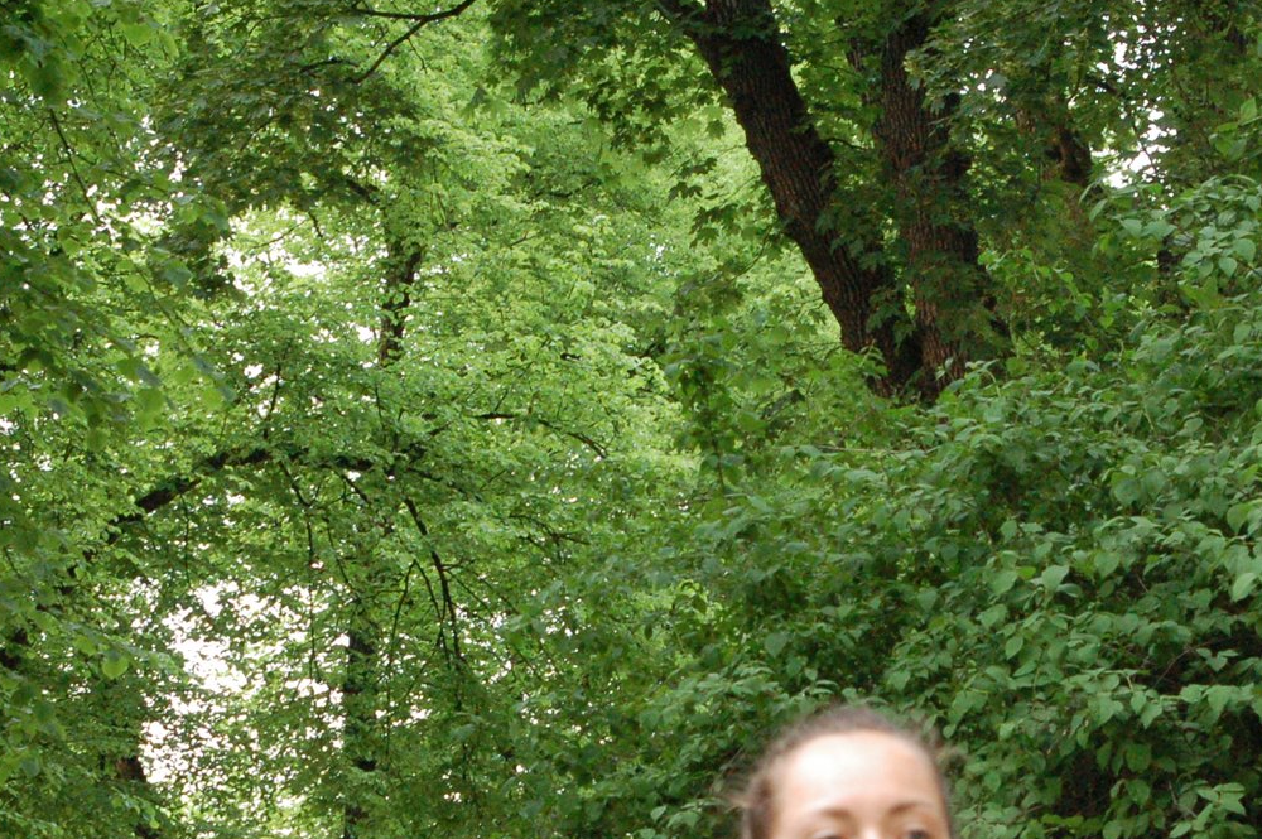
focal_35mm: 108
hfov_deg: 18.9
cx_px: 642
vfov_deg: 12.5
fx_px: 3783
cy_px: 826
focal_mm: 36
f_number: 7.1
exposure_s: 1/125
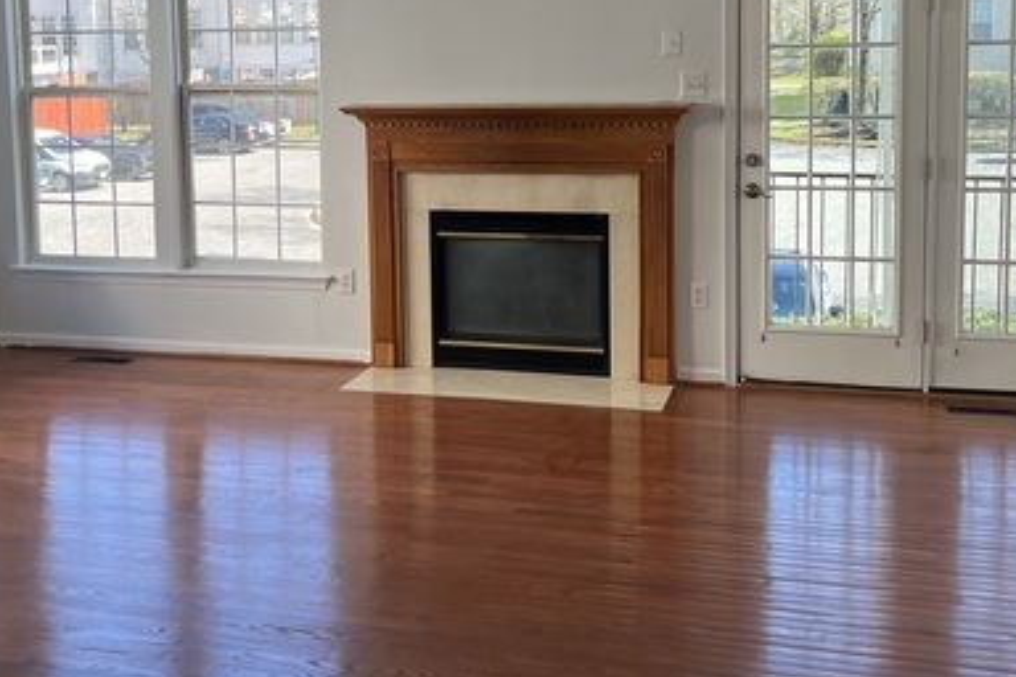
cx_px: 451
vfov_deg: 28.2
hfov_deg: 41.9
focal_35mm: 47
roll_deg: +1.2
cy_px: 164
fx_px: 1326
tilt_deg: -6.1
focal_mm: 5.1
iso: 40
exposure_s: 1/218
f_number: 1.6
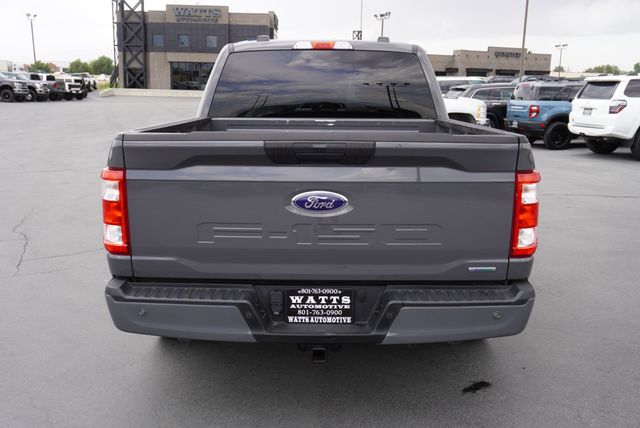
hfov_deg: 59.4
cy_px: 214
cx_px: 320
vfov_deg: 41.8
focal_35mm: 32
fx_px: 560
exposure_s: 1/100
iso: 100
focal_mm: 21
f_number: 6.3
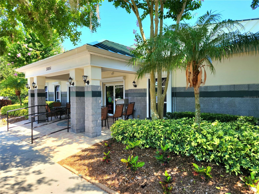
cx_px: 130
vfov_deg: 58.9
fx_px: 172
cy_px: 97
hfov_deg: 73.9
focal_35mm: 23
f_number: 1.8
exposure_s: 1/385
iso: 20
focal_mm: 5.4
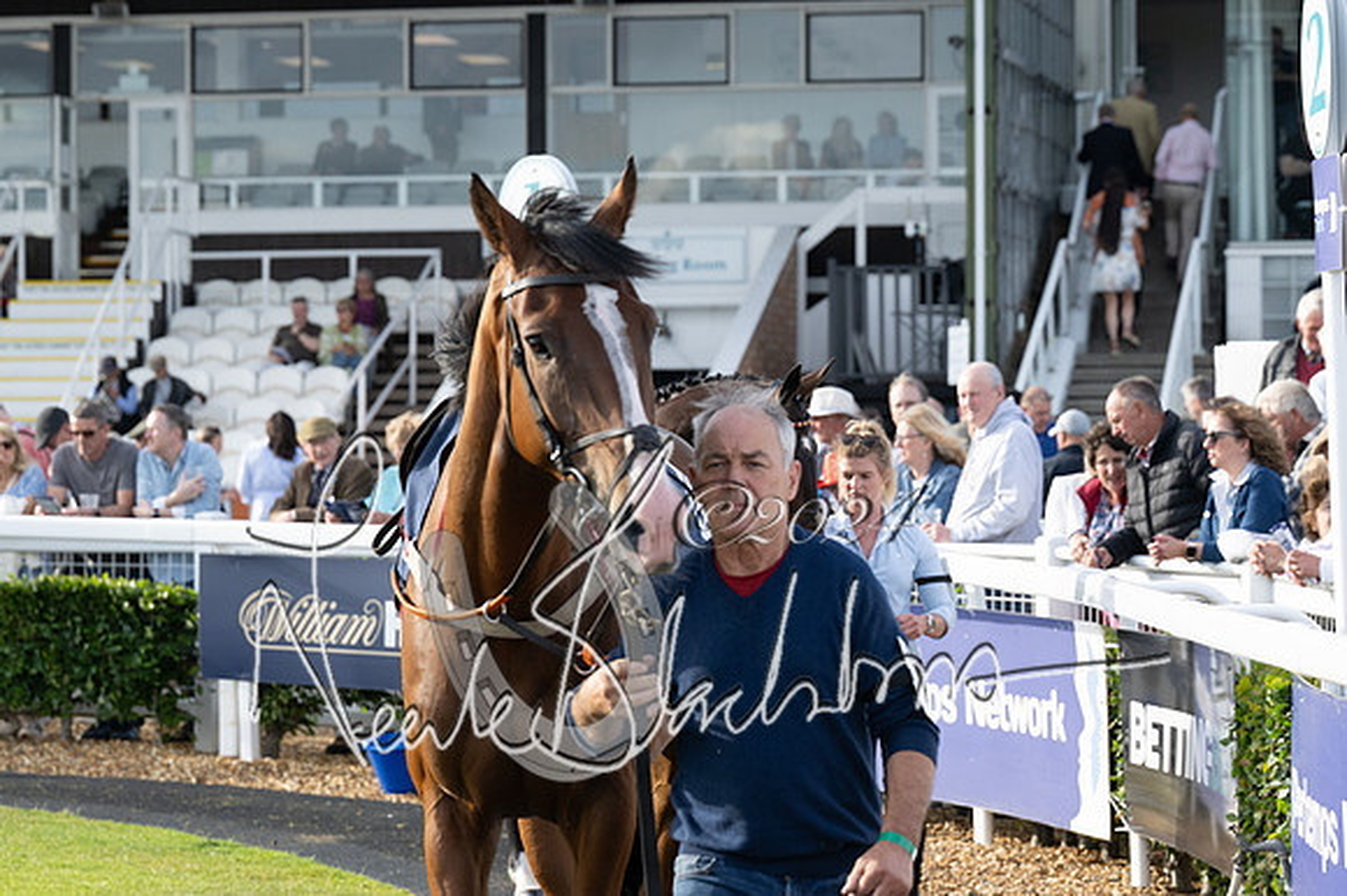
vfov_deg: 11.0
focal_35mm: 124
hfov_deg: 16.5
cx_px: 674
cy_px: 448
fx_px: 4637
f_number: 4
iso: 400
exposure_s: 1/1000
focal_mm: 83
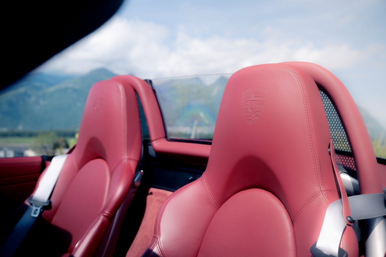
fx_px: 386
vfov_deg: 36.9
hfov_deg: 53.1
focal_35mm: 36
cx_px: 193
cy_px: 128
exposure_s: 1/250
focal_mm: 36
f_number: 4.5
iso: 100
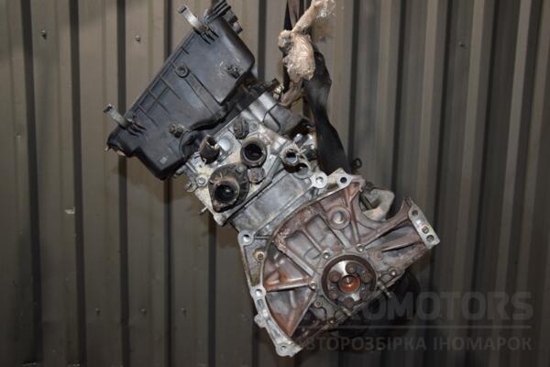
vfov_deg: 36.9
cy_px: 184
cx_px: 275
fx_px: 550
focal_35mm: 36
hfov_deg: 53.1
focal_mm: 24
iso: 800
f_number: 5
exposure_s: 1/60
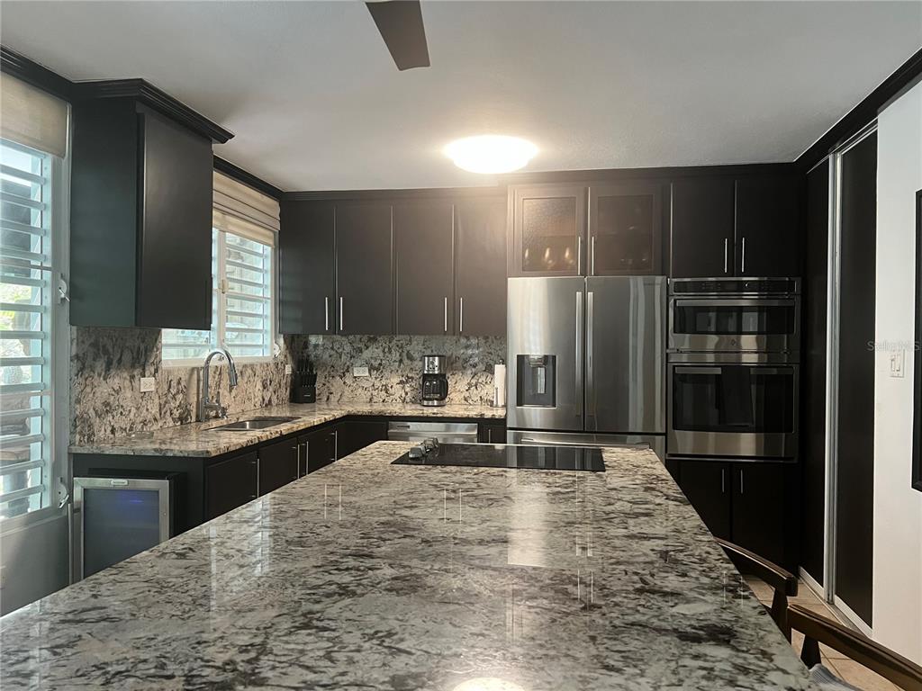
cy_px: 346
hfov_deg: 67.3
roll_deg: -0.6
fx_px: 693
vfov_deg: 53.1
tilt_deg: -0.8
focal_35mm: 26
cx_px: 461
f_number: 1.5
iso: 320
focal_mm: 5.7
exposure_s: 1/60
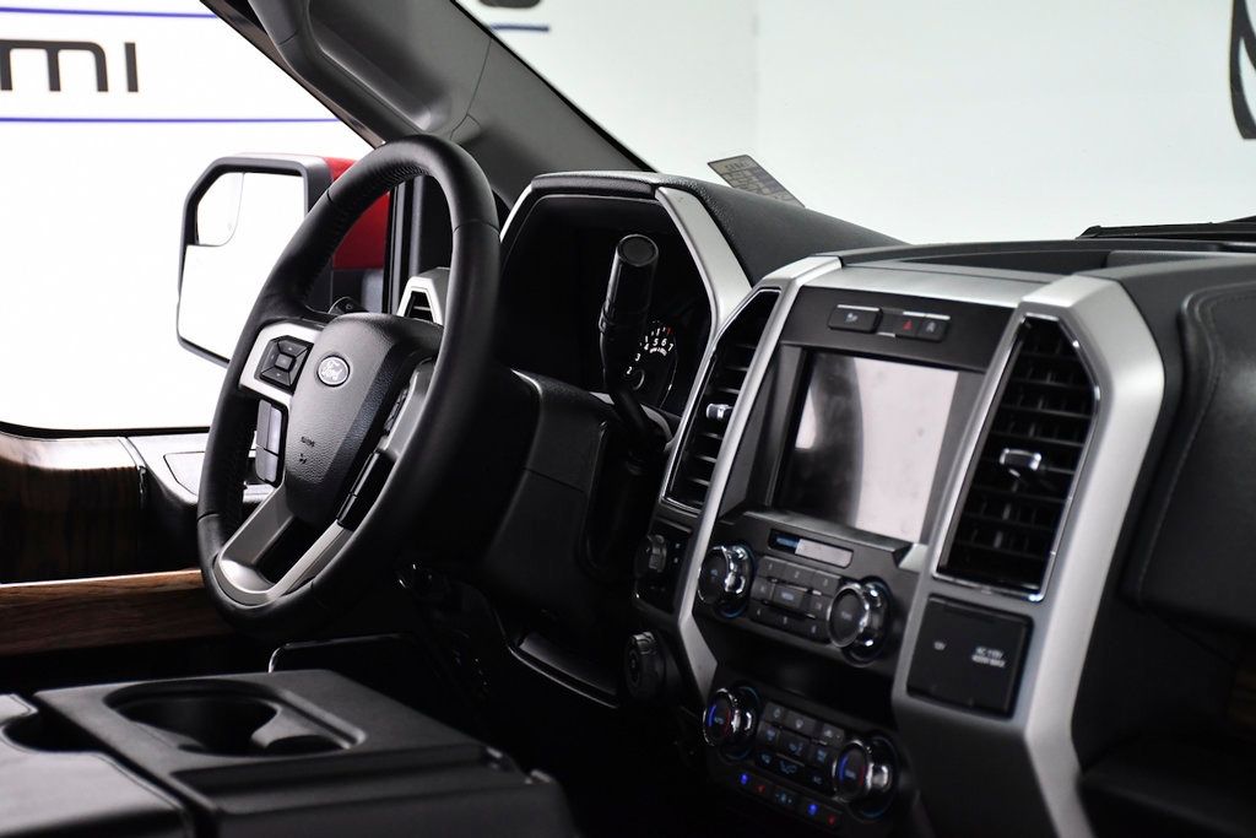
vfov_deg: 18.2
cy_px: 419
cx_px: 628
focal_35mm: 75
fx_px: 2617
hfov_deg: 27.0
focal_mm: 50
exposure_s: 1/200
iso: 2500
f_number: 4.8
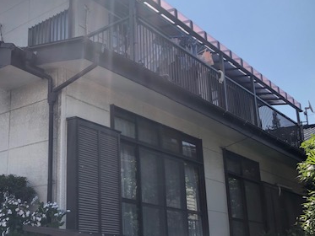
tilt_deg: +17.4
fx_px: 437
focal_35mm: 48
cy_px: 132
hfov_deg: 38.3
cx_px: 68
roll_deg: +0.4
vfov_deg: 30.3
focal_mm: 3.99
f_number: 1.8
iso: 20
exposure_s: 1/774
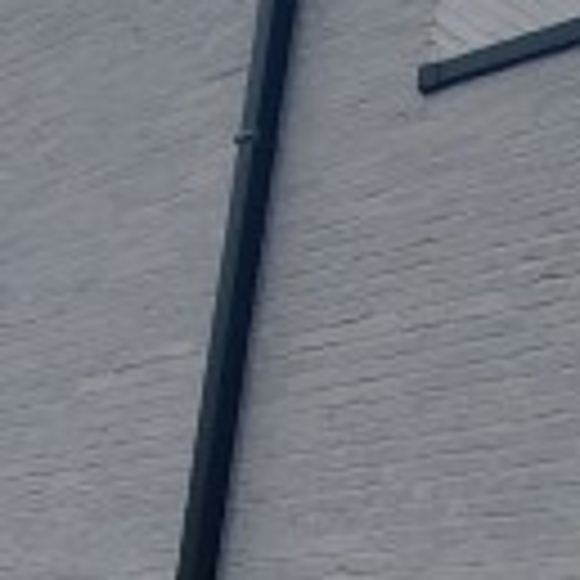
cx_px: 899
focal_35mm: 91
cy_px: 661
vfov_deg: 18.3
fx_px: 1725
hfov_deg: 17.0
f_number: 2.2
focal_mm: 1.74
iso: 50
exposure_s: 1/649
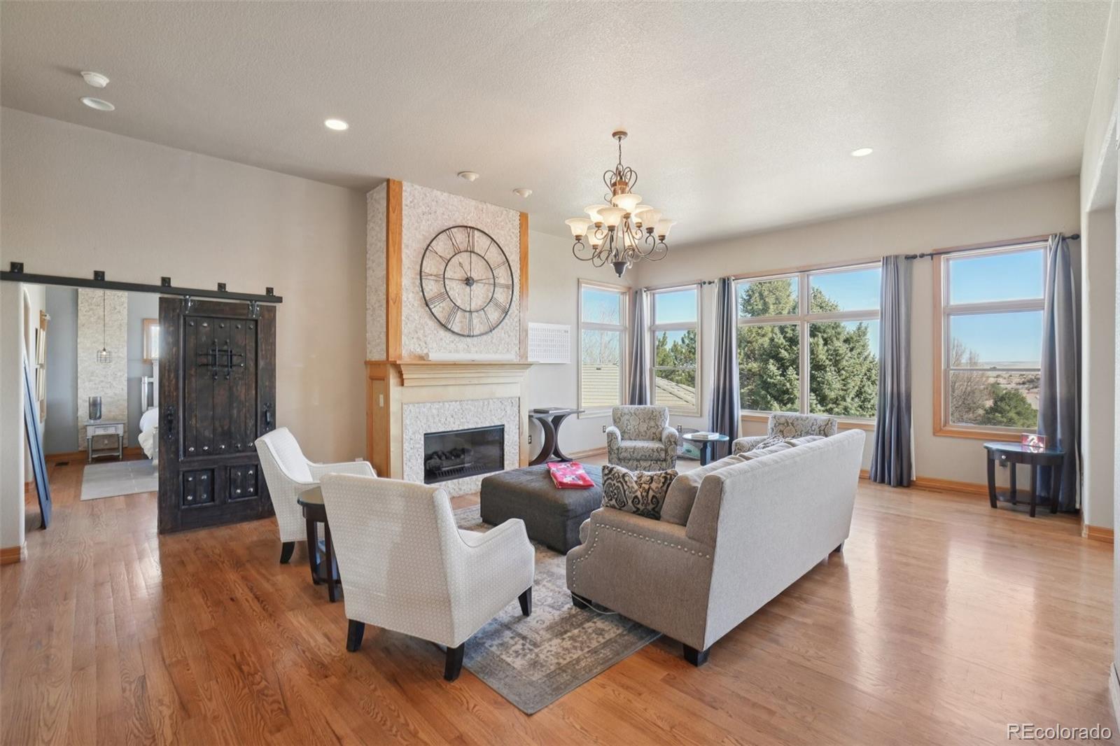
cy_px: 373
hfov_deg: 100.4
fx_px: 467
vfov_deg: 77.3
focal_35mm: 15
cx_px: 560
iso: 400
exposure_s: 1/25
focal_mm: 10
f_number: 8
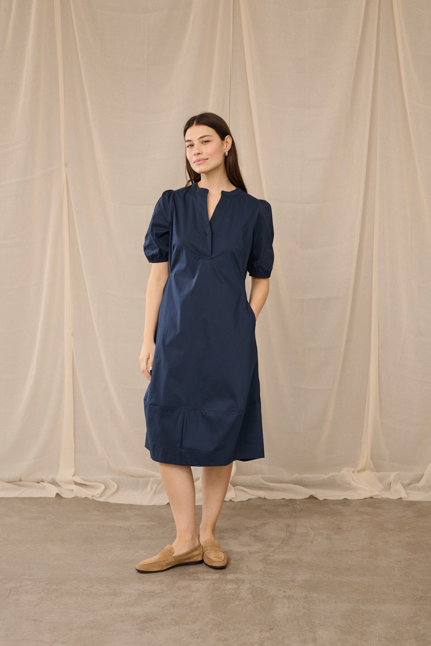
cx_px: 216
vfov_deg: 39.6
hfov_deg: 27.0
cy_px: 323
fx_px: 898
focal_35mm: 50
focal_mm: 50
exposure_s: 1/200
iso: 640
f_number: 4
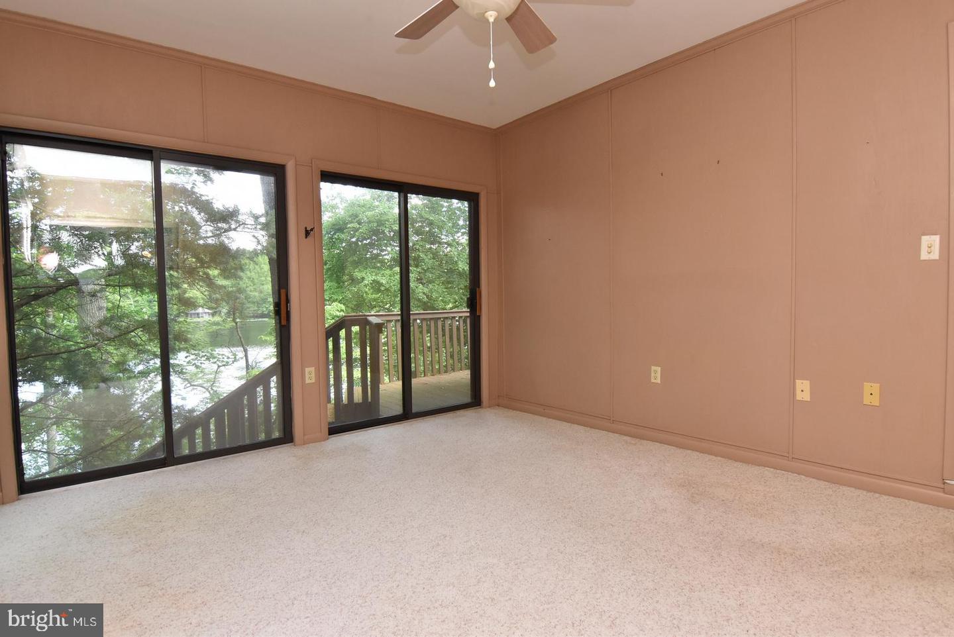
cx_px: 477
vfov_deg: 67.5
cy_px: 318
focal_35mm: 18
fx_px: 477
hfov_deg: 90.0
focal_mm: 12
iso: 800
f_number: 8
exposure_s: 1/100
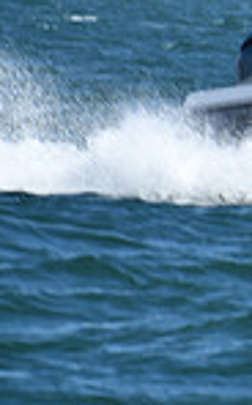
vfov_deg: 1.8
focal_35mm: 1200
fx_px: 13238
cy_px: 37
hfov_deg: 1.1
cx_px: 608
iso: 125
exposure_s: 1/500
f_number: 8
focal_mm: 200
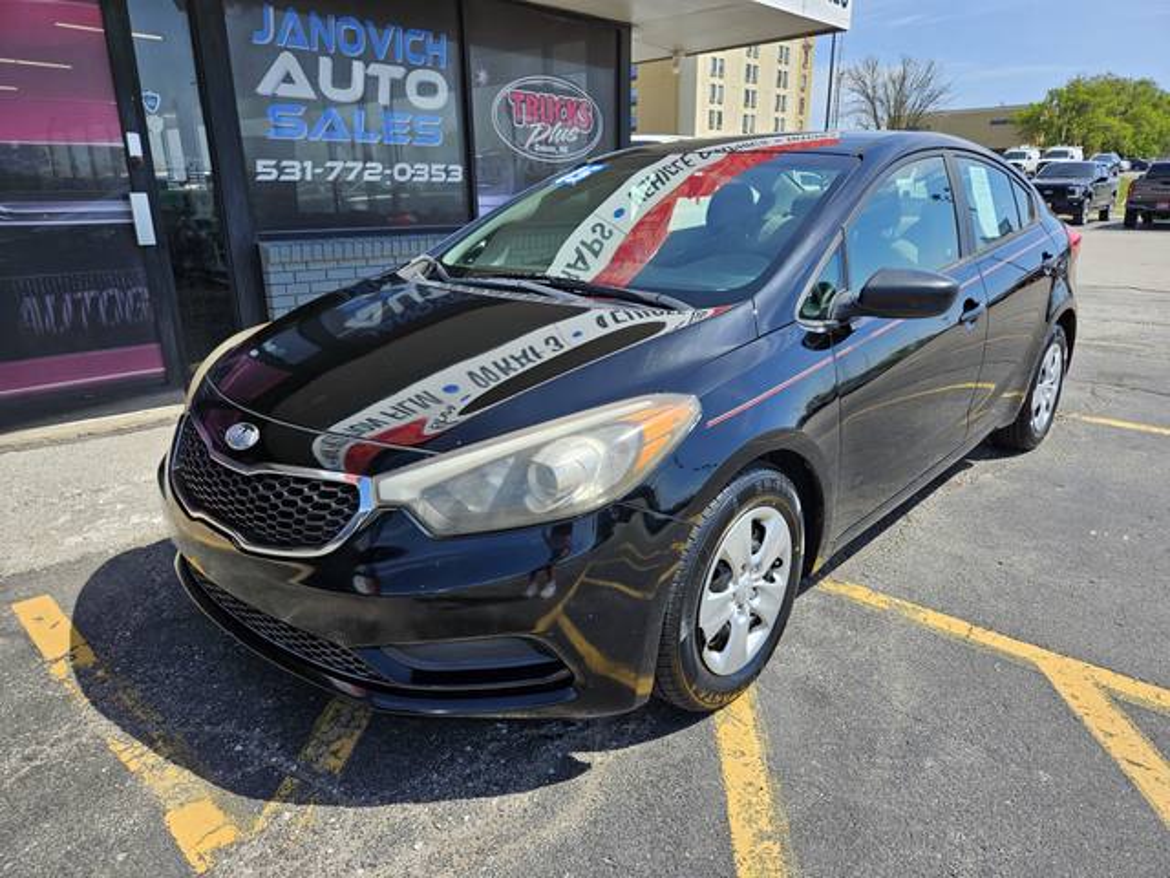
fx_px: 777
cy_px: 439
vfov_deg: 58.9
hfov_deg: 73.9
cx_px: 585
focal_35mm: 23
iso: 25
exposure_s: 1/1105
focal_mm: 5.4
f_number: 1.8
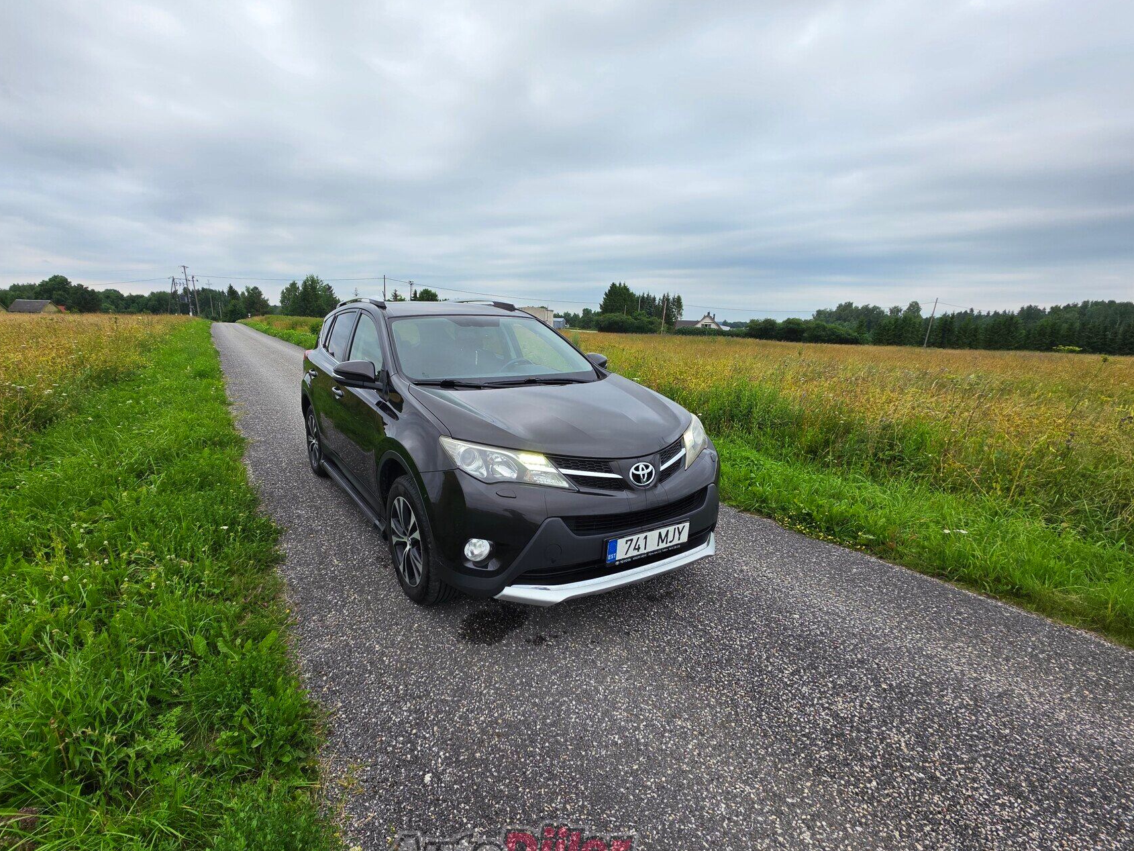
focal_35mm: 15
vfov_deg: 81.6
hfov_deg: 97.8
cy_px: 456
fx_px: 491
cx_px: 507
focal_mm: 2.2
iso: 25
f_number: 1.9
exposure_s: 1/100
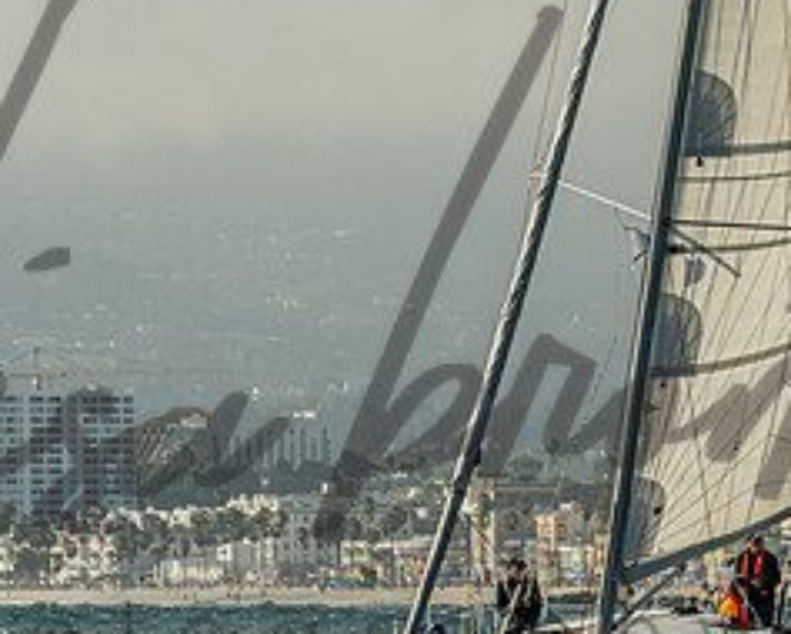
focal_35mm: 620
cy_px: 344
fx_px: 14526
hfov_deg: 3.1
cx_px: 520
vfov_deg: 2.5
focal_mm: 200
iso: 250
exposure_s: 1/640
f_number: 6.3
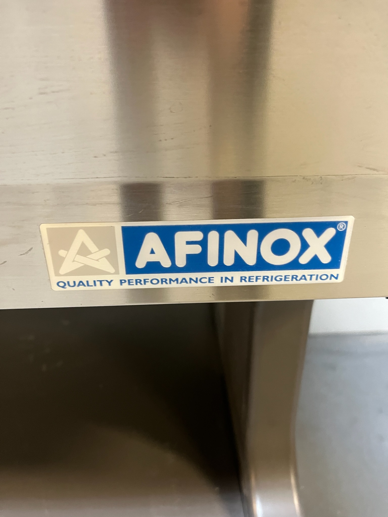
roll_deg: +1.2
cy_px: 258
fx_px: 389
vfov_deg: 67.3
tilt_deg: -26.6
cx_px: 194
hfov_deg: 53.1
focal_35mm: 26
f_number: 1.6
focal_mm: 5.1
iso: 500
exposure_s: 1/50
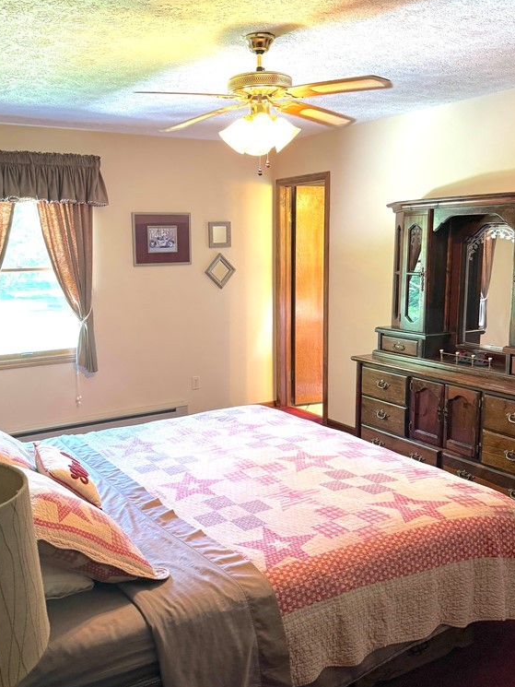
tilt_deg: -7.6
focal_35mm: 33
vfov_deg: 55.3
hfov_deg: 42.8
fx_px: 654
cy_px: 332
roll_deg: +1.5
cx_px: 209
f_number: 1.78
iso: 250
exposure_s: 1/60
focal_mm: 6.76
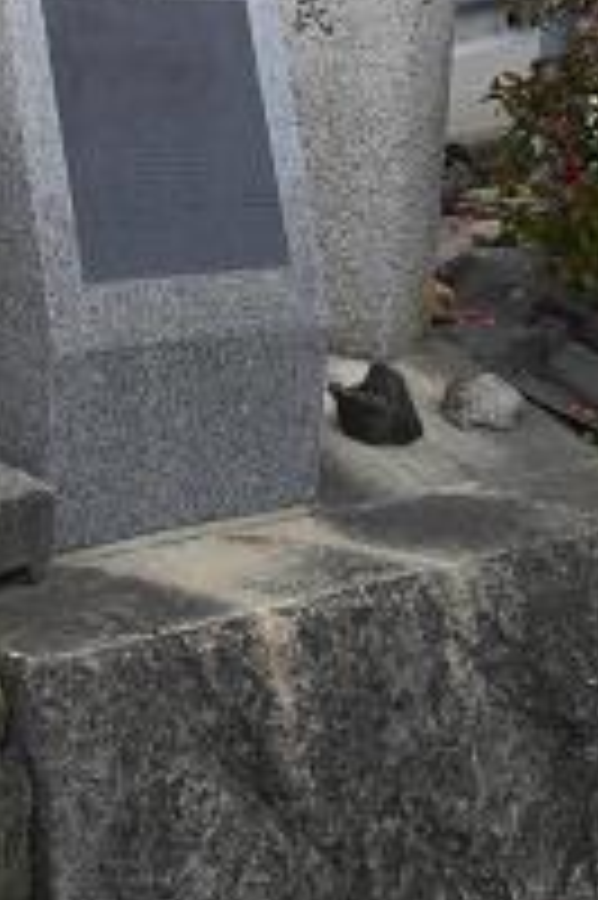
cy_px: 196
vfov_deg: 24.7
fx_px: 2022
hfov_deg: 16.5
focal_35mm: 81
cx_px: 0
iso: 100
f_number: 3.2
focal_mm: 7.1
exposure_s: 1/200
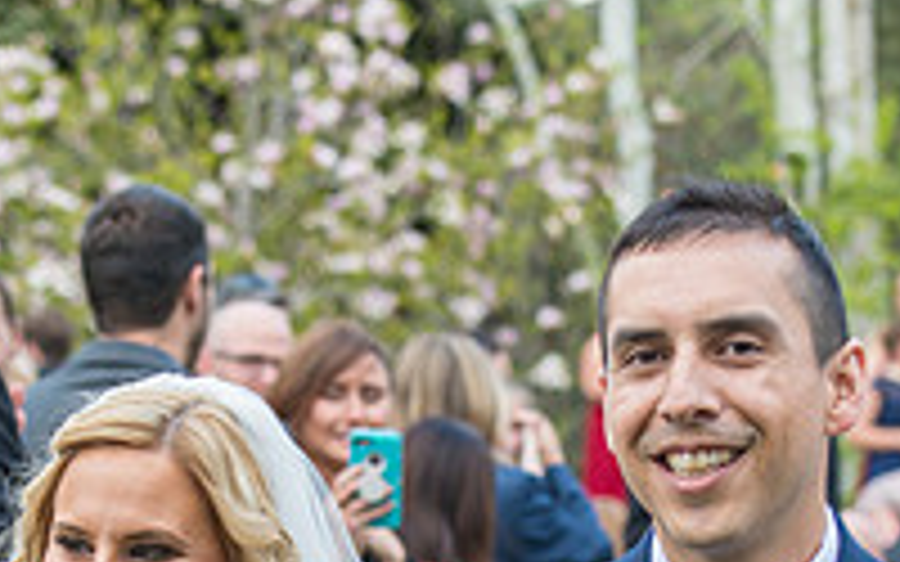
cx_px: 378
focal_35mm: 207
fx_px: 5077
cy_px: 843
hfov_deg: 10.1
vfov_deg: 6.3
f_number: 5
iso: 400
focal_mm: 70
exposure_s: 1/200
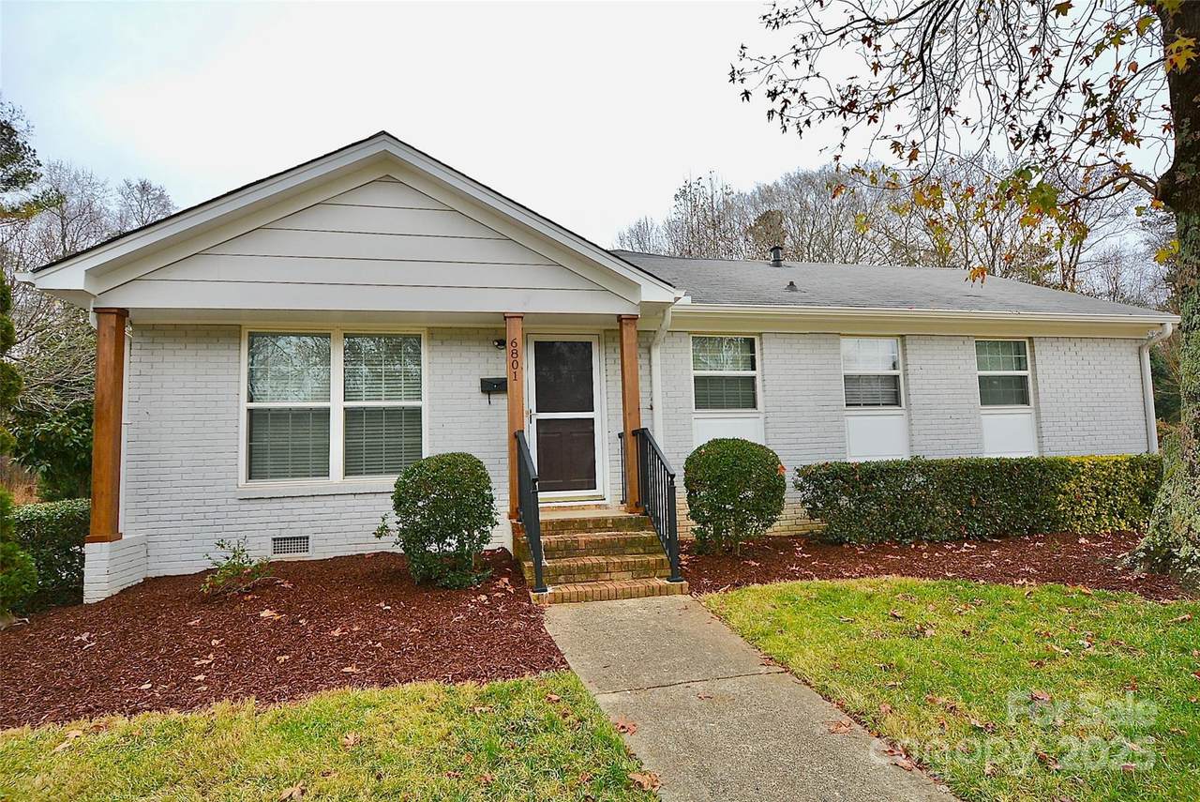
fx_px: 600
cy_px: 401
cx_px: 600
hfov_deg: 90.0
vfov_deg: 67.5
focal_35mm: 18
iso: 200
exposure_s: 1/200
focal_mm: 12
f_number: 7.1
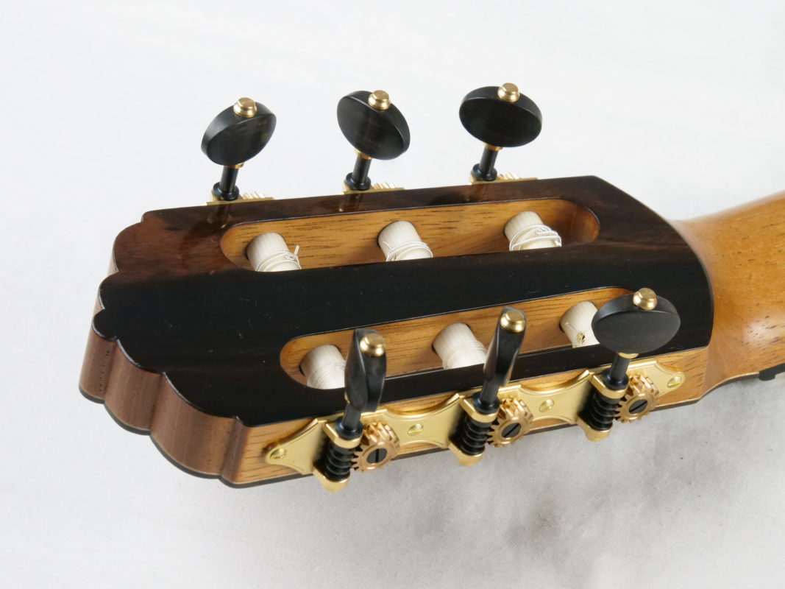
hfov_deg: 17.6
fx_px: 2540
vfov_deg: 13.2
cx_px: 392
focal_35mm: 112
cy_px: 294
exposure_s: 1/125
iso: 3200
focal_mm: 56
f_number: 11
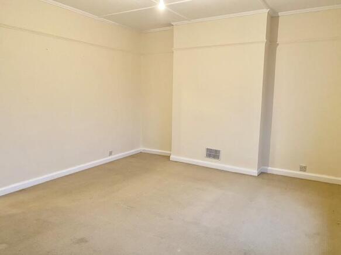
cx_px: 170
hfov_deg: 67.3
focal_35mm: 26
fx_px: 256
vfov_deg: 53.0
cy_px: 128
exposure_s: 1/50
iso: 320
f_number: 1.8
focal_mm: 4.25
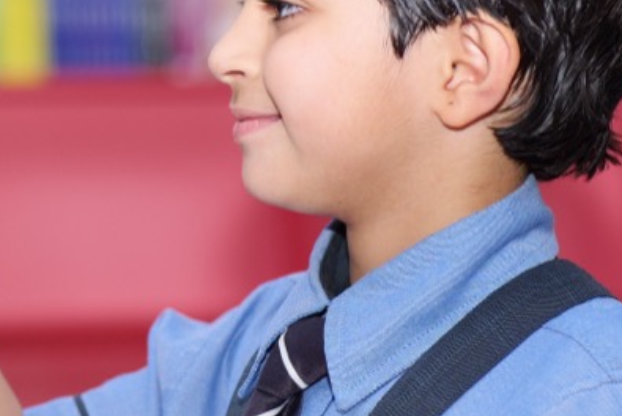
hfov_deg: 11.4
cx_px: -120
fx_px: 3060
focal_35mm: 177
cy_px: 146
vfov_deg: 7.8
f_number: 2.5
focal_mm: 50
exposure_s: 1/160
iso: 500
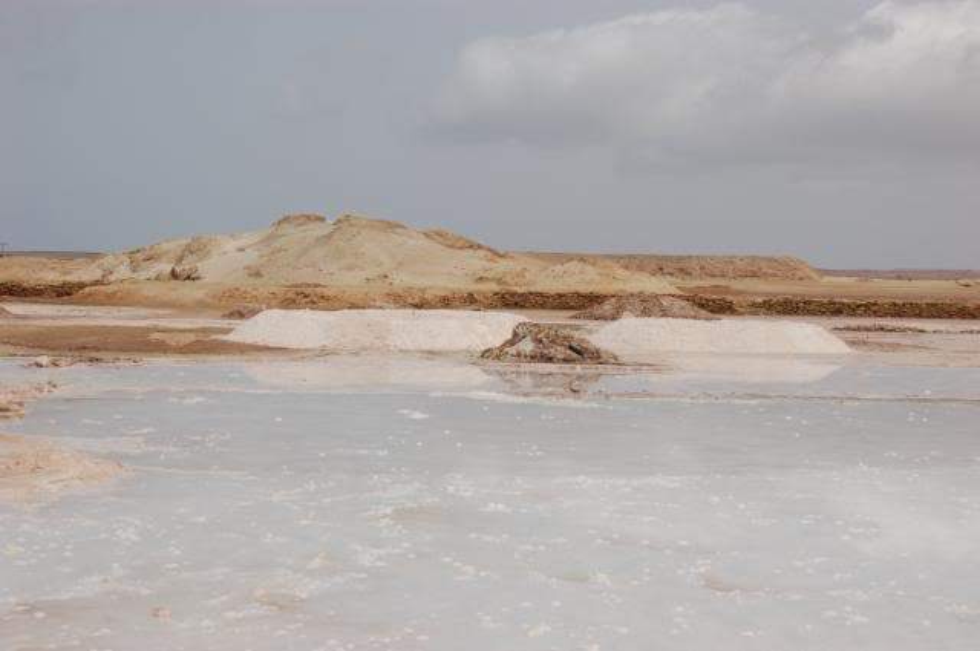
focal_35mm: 68
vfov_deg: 20.1
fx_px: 1835
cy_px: 326
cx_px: 490
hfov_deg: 29.9
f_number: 11
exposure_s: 1/500
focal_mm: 45
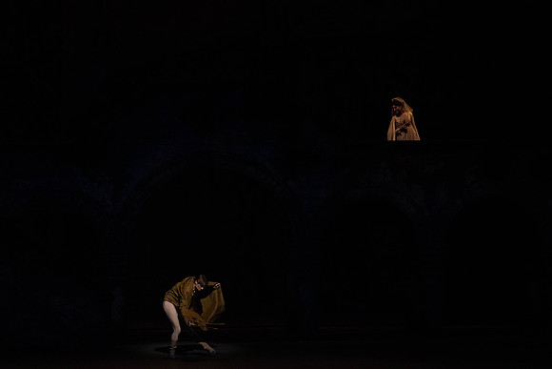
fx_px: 2331
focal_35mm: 152
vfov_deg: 9.0
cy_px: 184
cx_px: 276
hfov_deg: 13.5
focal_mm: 152
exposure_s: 1/250
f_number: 5
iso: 8000
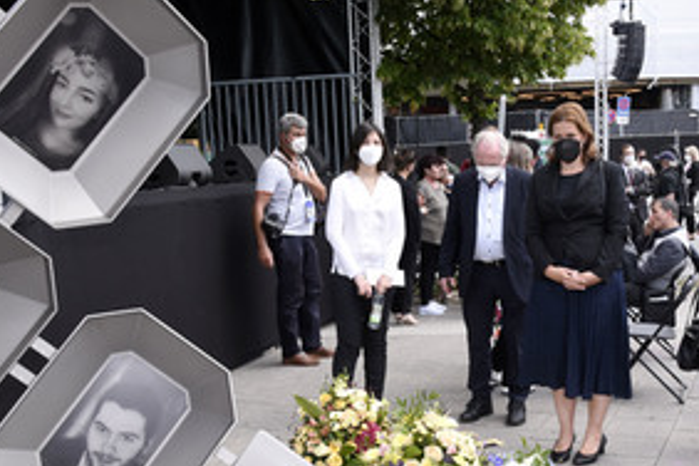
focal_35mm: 48
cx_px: 447
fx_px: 932
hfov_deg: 40.8
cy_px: 330
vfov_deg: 27.8
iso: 640
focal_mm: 30
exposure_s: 1/160
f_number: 11
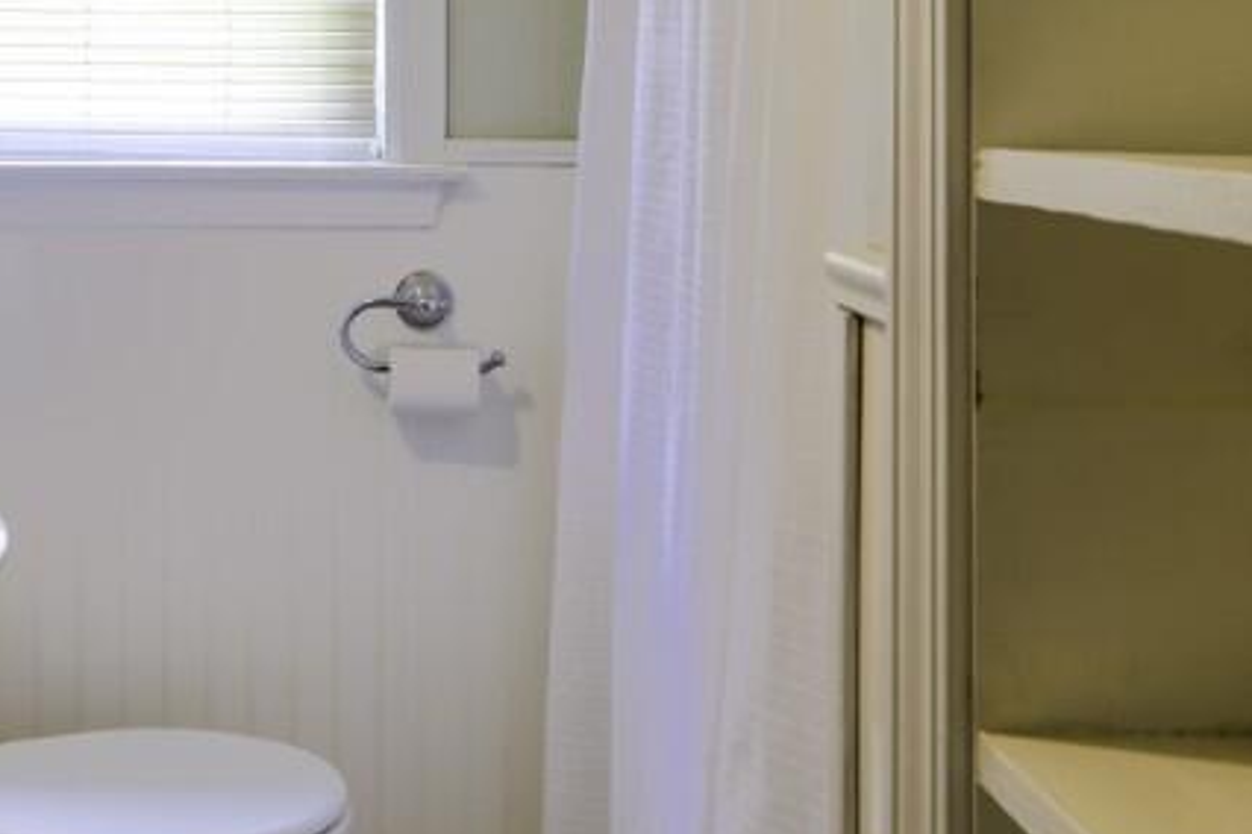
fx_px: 1982
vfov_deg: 23.1
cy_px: 53
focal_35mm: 57
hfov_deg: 34.1
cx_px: 262
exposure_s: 1/8
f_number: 13
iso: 100
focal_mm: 15
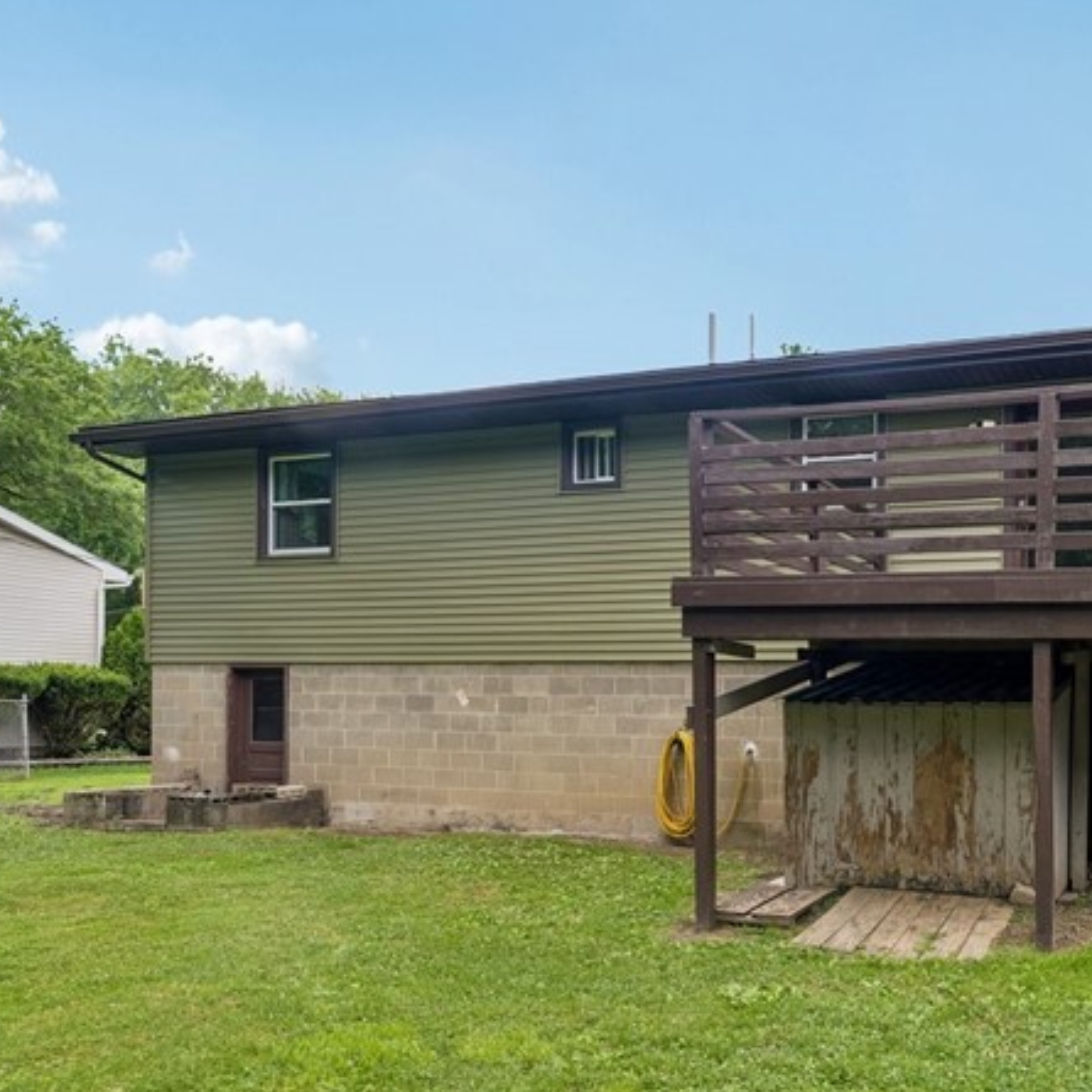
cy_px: 723
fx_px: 1035
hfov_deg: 52.3
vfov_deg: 54.6
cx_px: 864
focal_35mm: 29
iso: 200
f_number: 8
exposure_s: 1/80
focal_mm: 14
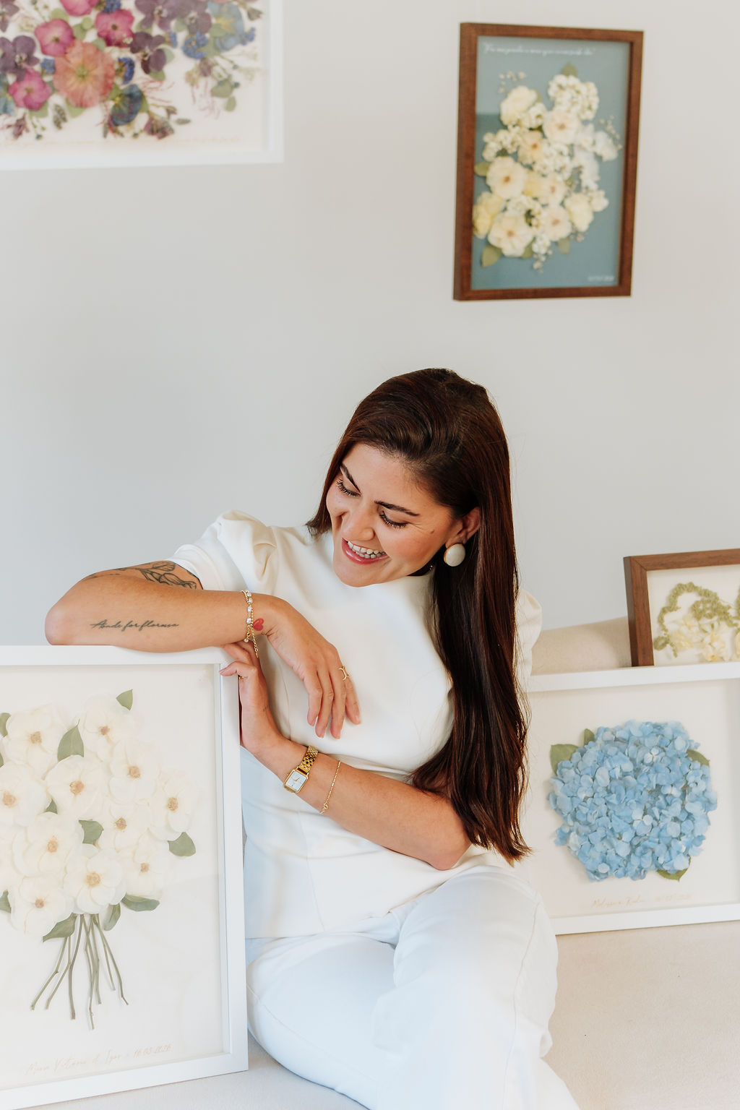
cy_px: 555
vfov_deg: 38.2
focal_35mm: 52
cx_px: 370
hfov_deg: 26.0
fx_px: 1603
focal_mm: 35
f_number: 2.8
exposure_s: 1/320
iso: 500
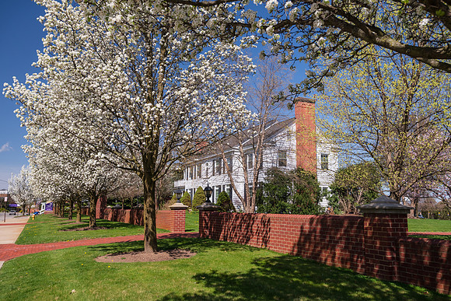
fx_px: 401
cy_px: 150
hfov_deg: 58.7
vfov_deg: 41.1
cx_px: 226
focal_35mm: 32
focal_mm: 32
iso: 320
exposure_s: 1/250
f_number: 8
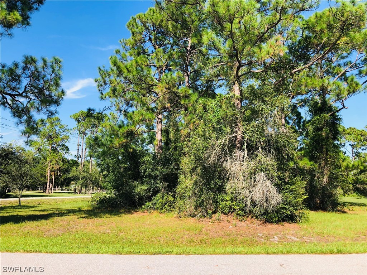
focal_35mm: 28
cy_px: 138
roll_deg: -1.1
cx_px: 184
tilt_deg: +9.4
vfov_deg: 49.7
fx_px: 297
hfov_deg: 63.4
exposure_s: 1/960
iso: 20
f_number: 1.8
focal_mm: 3.99
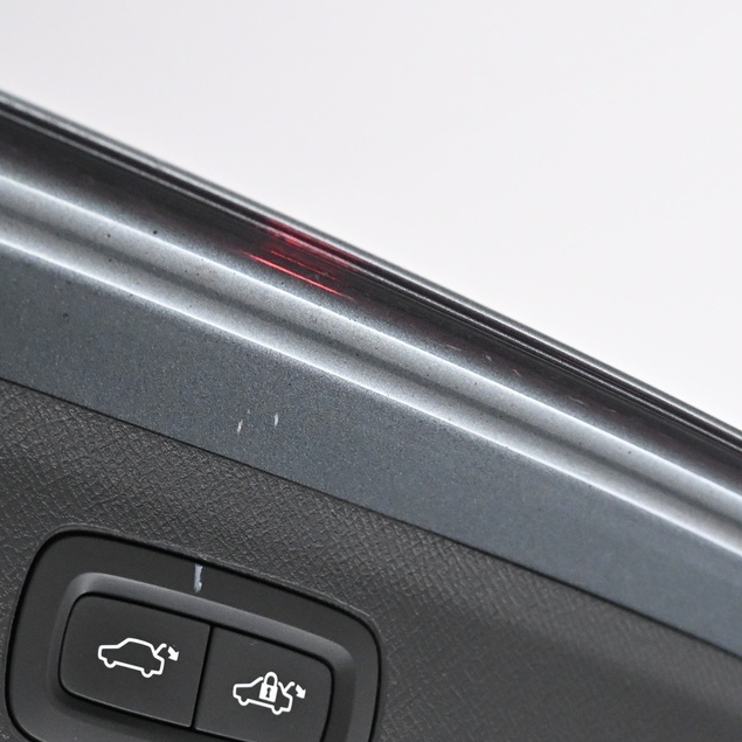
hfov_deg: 21.7
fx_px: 1931
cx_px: 269
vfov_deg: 21.6
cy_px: 523
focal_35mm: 80
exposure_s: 1/125
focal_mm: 24.5
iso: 3200
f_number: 4.2
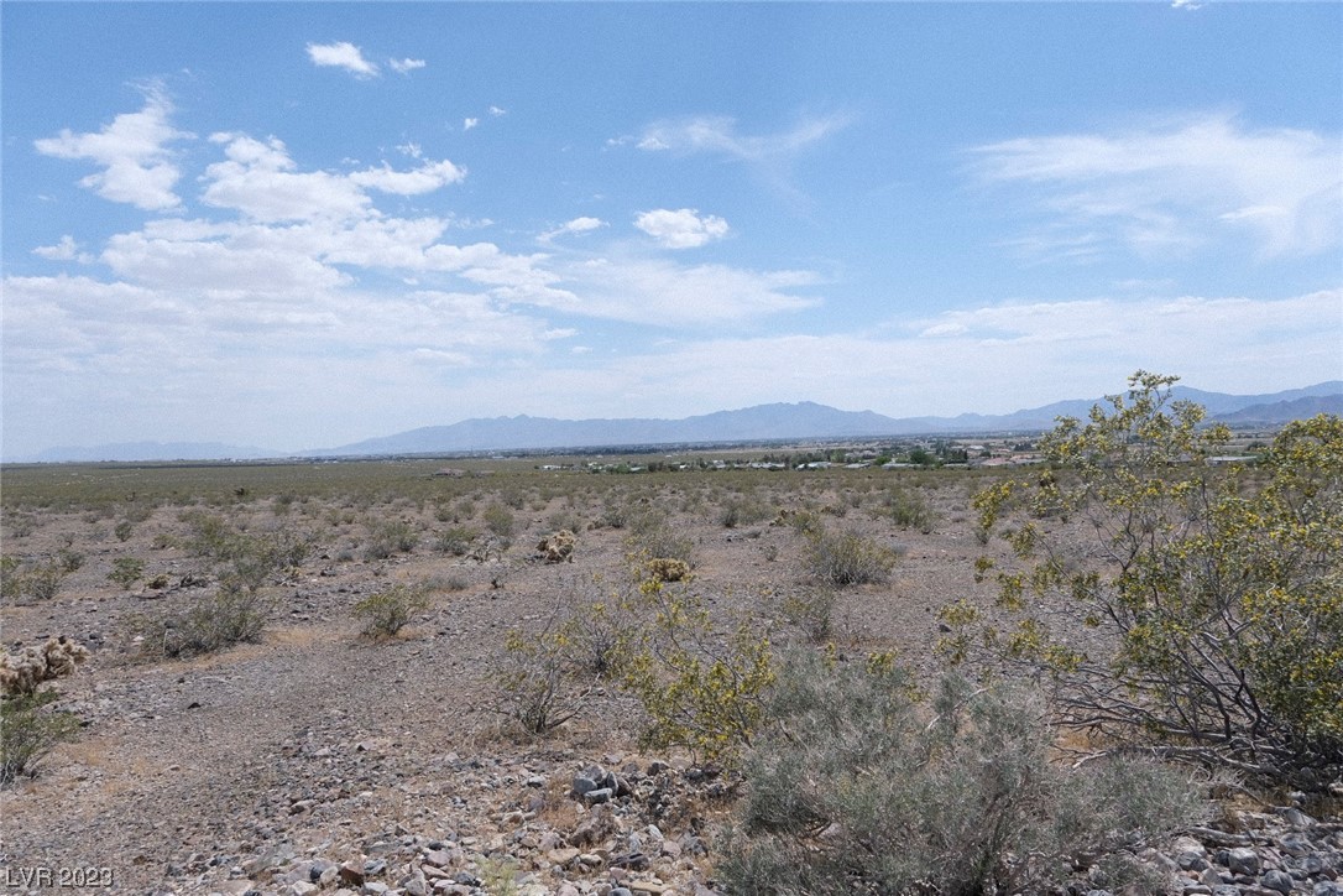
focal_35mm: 24
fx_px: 895
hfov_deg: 73.7
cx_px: 672
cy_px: 448
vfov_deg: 53.1
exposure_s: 1/500
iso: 160
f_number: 7.1
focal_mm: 16
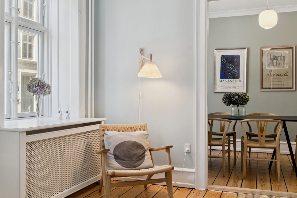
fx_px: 297
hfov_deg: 53.1
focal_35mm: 36
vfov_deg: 36.9
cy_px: 99
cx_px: 148
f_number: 8
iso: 200
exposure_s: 1/1.67
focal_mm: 24
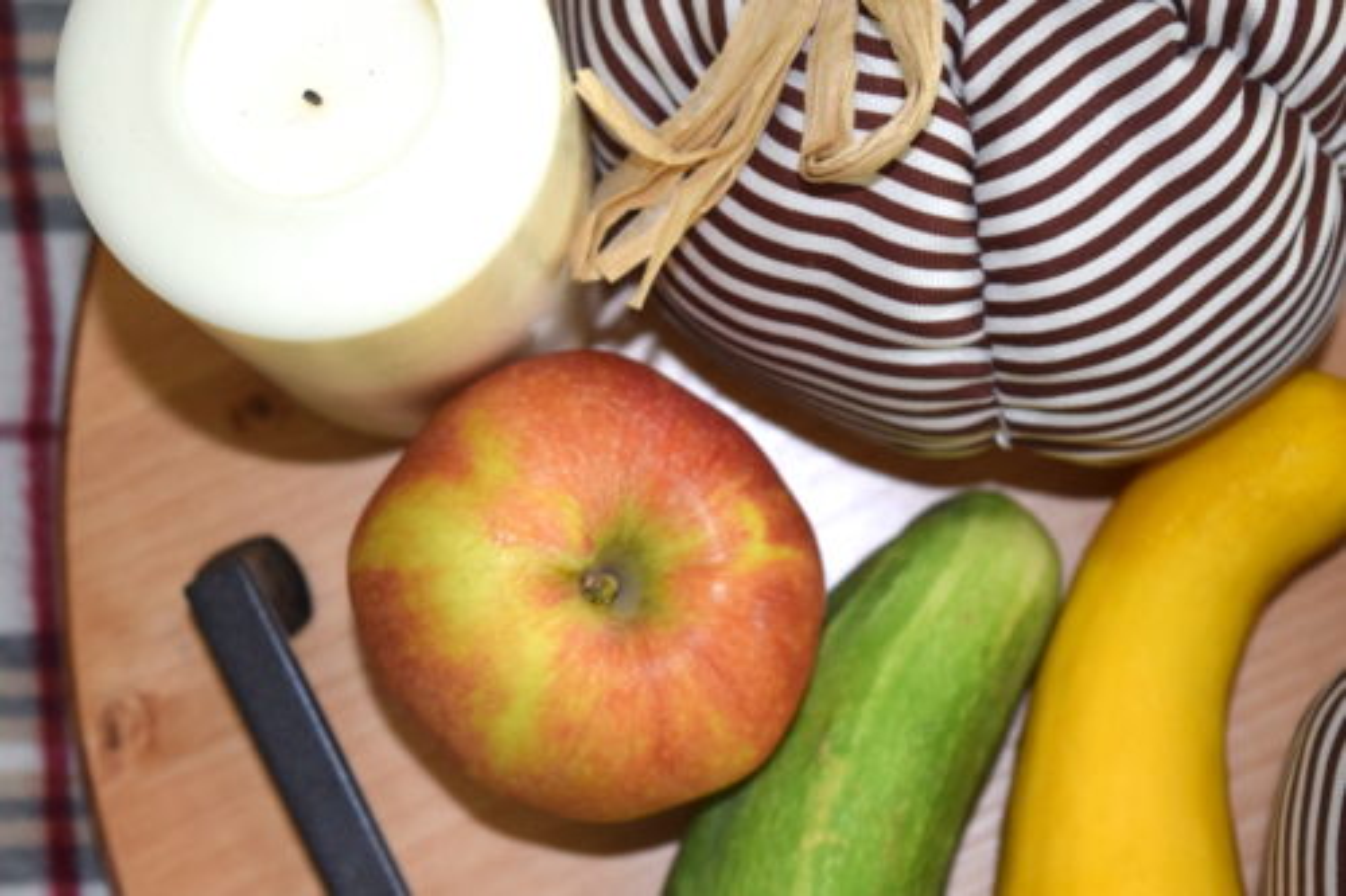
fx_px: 2803
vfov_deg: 18.2
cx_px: 673
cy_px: 448
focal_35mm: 75
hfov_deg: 27.0
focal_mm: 50
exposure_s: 1/160
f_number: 5.6
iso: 1600
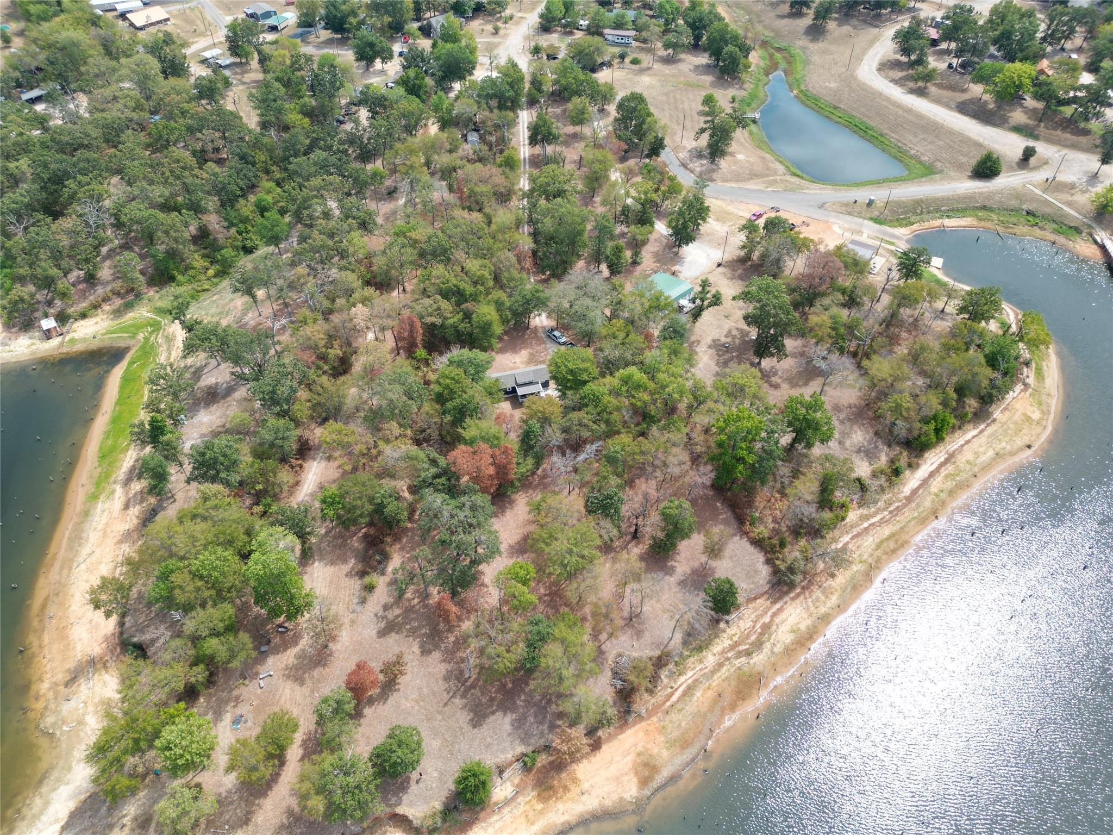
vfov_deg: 56.8
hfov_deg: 71.6
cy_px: 418
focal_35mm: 24
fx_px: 772
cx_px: 556
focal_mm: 6.72
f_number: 1.7
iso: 200
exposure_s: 1/1600
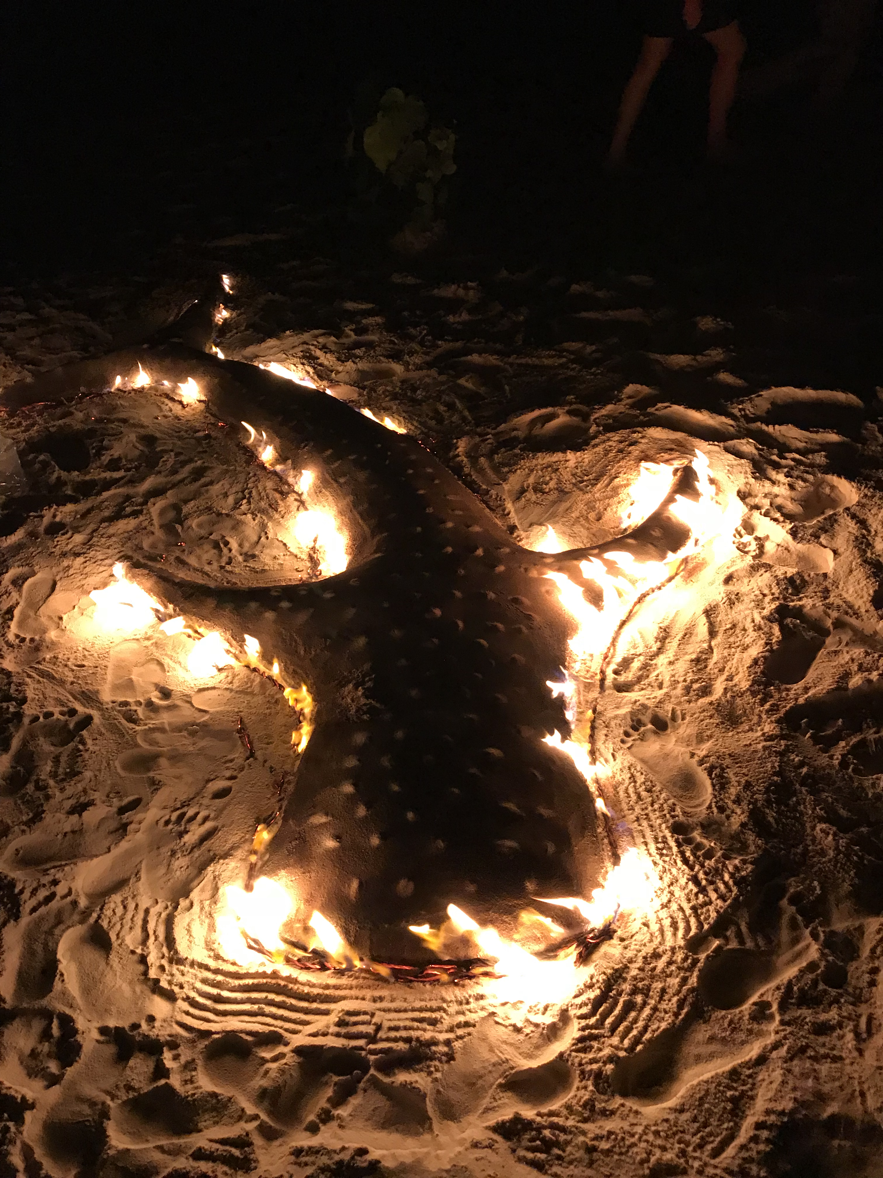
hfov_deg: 49.7
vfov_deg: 63.4
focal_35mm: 28
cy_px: 589
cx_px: 442
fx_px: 952
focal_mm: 3.99
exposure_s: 1/8
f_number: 1.8
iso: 100
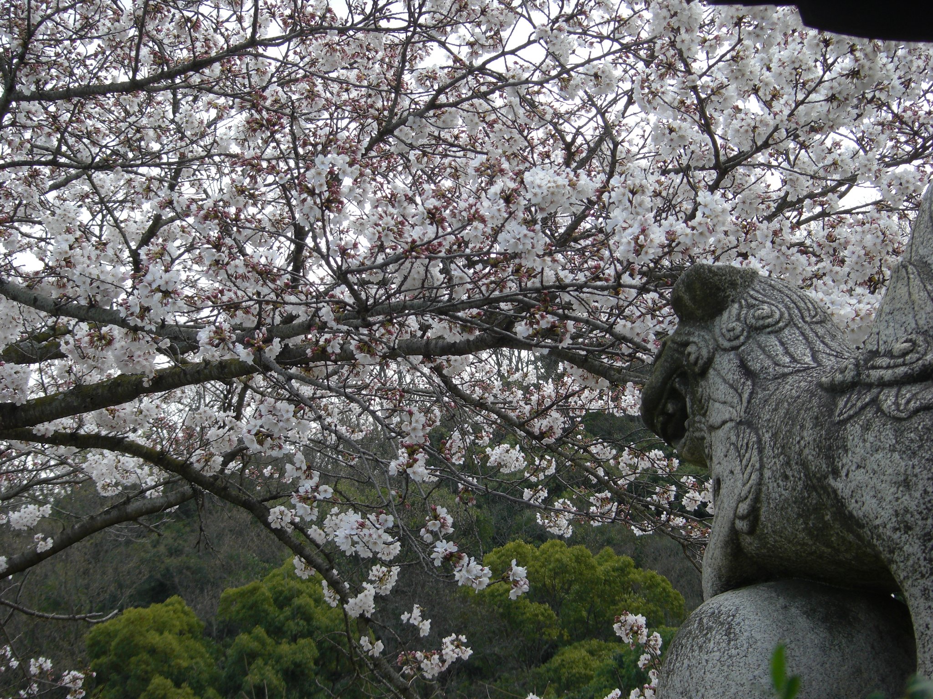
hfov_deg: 20.7
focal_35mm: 95
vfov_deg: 15.6
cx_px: 466
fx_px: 2561
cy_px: 350
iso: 50
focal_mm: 15.8
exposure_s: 1/200
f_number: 4.1
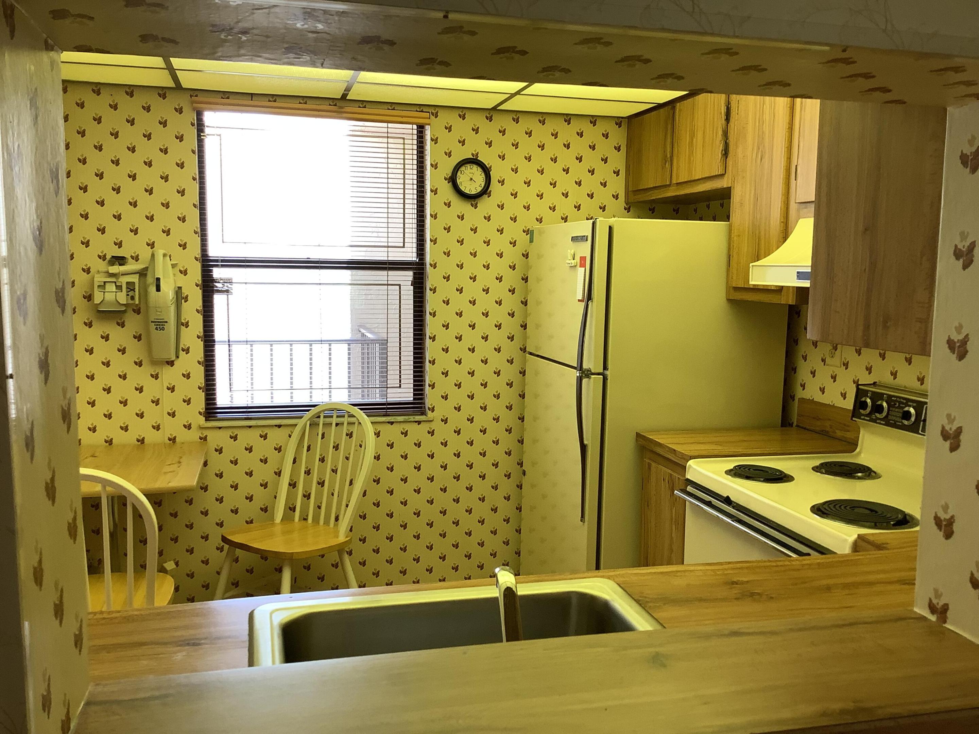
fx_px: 877
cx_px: 490
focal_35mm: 31
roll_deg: -0.3
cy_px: 367
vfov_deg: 45.4
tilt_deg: -6.5
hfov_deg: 58.4
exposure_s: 1/60
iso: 50
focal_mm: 3.3
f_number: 2.4
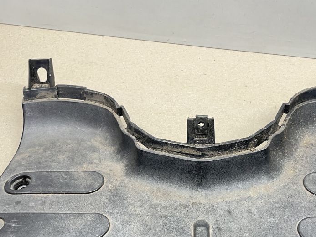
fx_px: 411
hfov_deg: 42.0
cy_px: 145
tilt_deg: -57.1
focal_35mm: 45
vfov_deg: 32.1
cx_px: 171
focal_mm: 4.2
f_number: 1.6
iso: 64
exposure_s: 1/50
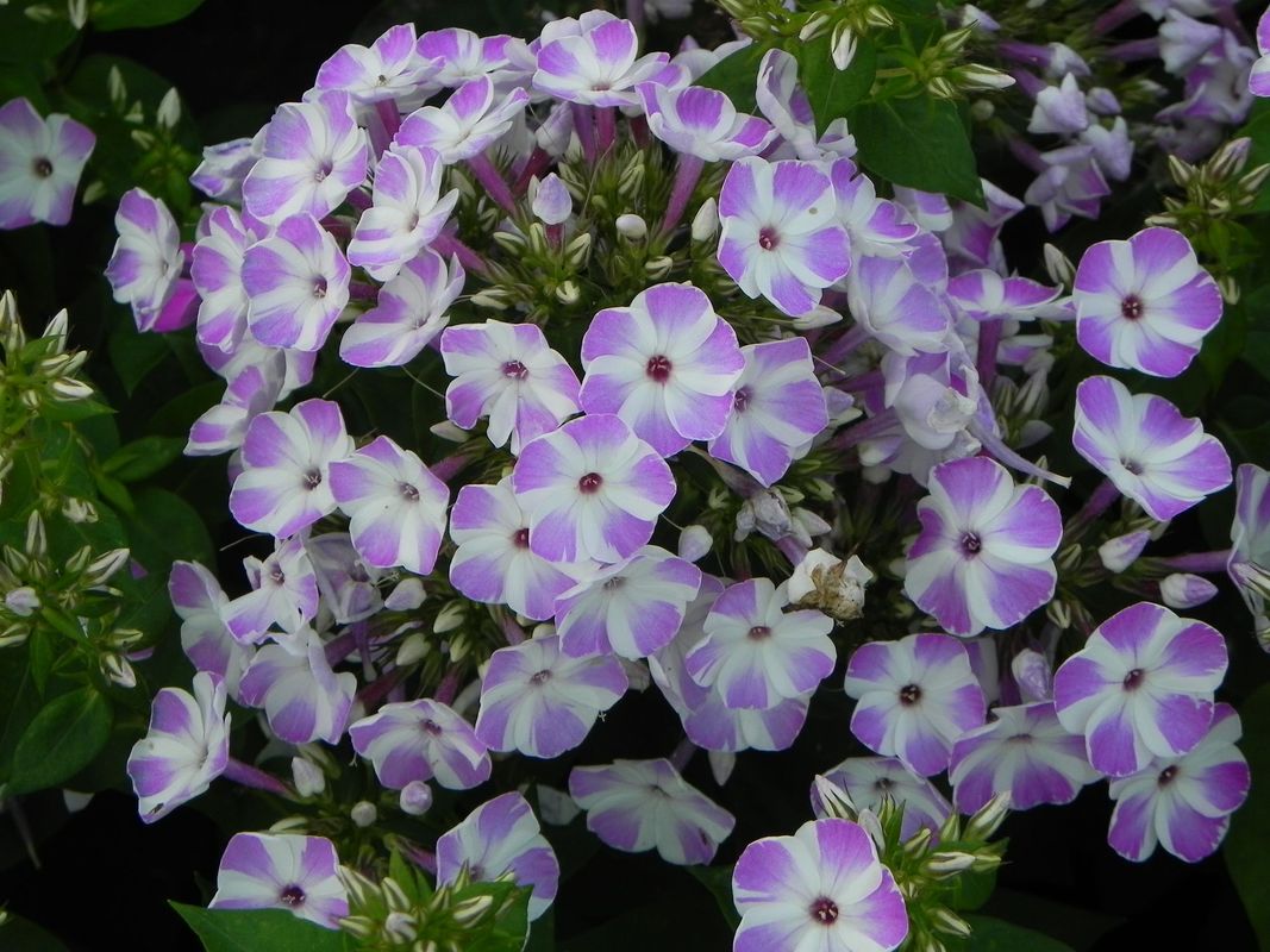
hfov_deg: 15.3
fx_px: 4732
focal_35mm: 129
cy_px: 476
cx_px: 635
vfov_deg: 11.5
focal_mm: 23
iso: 160
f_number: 5
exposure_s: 1/125
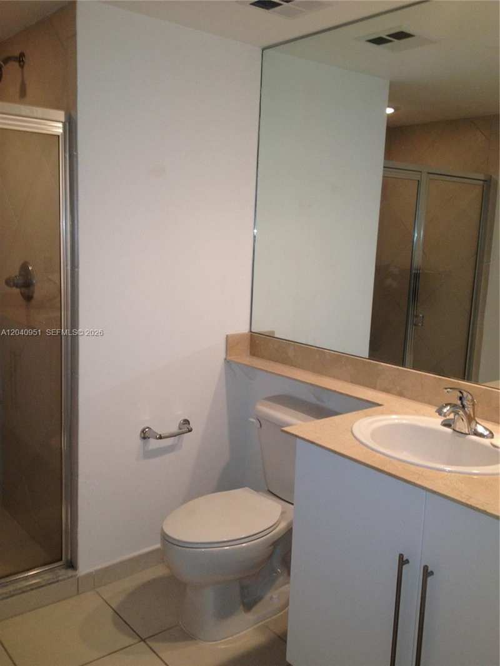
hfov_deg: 40.7
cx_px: 250
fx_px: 674
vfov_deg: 52.6
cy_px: 333
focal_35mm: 35
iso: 125
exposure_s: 1/20
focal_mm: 4.28
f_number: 2.4
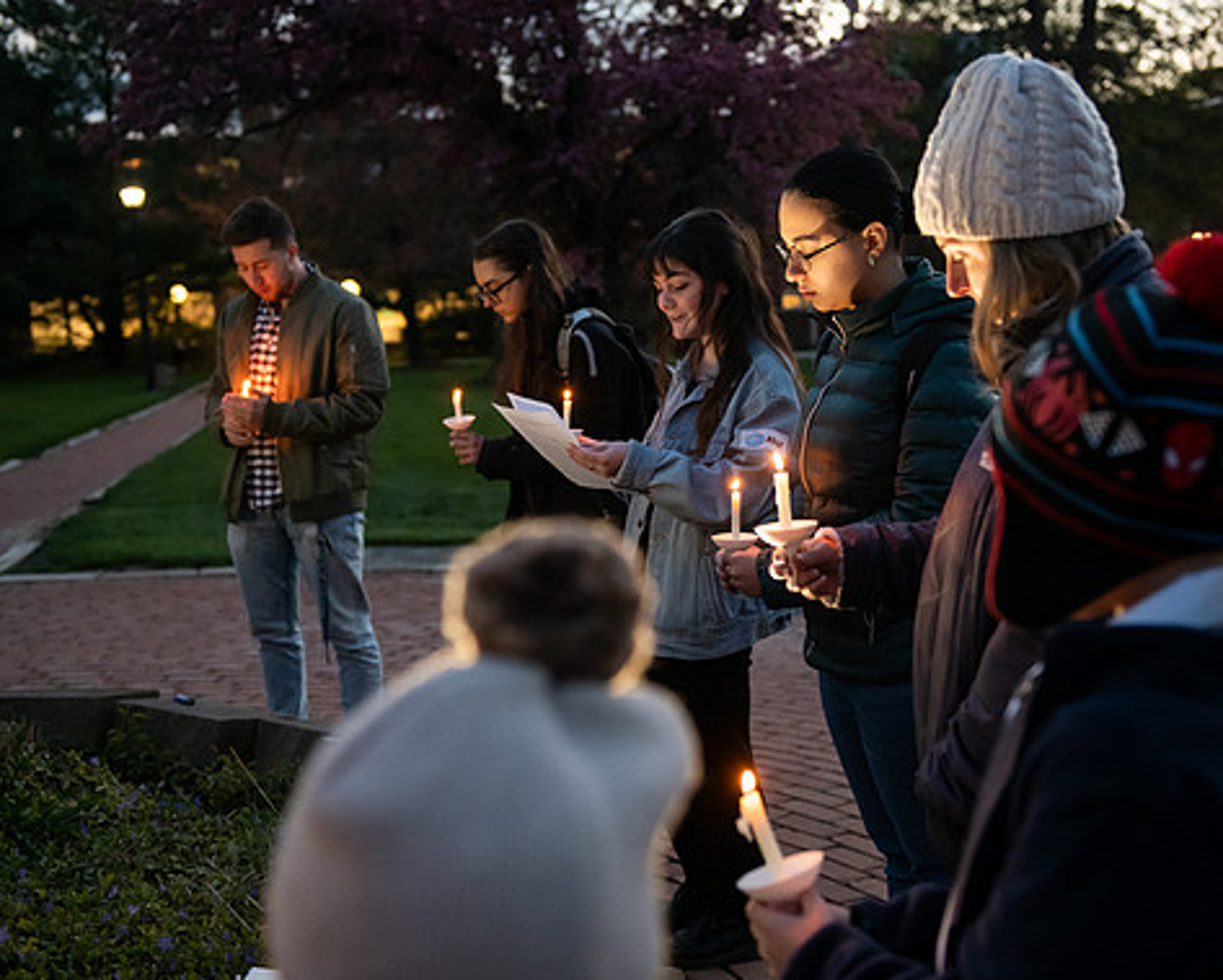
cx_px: 641
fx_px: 1666
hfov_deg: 40.3
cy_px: 498
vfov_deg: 32.8
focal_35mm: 46
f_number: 3.2
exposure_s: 1/125
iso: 2500
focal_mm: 40
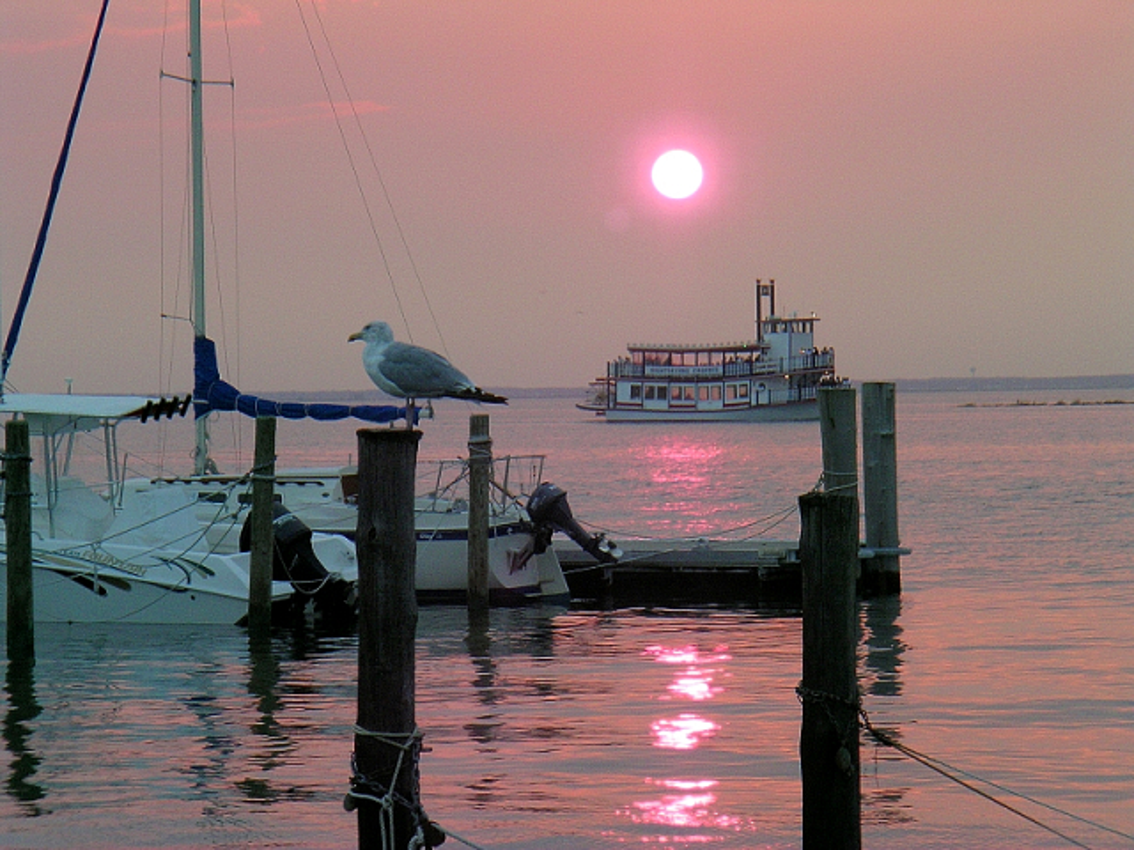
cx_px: 567
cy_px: 425
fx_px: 3800
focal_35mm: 116
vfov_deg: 12.8
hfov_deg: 17.0
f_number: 6.5
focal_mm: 24
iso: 91
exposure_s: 1/27.5
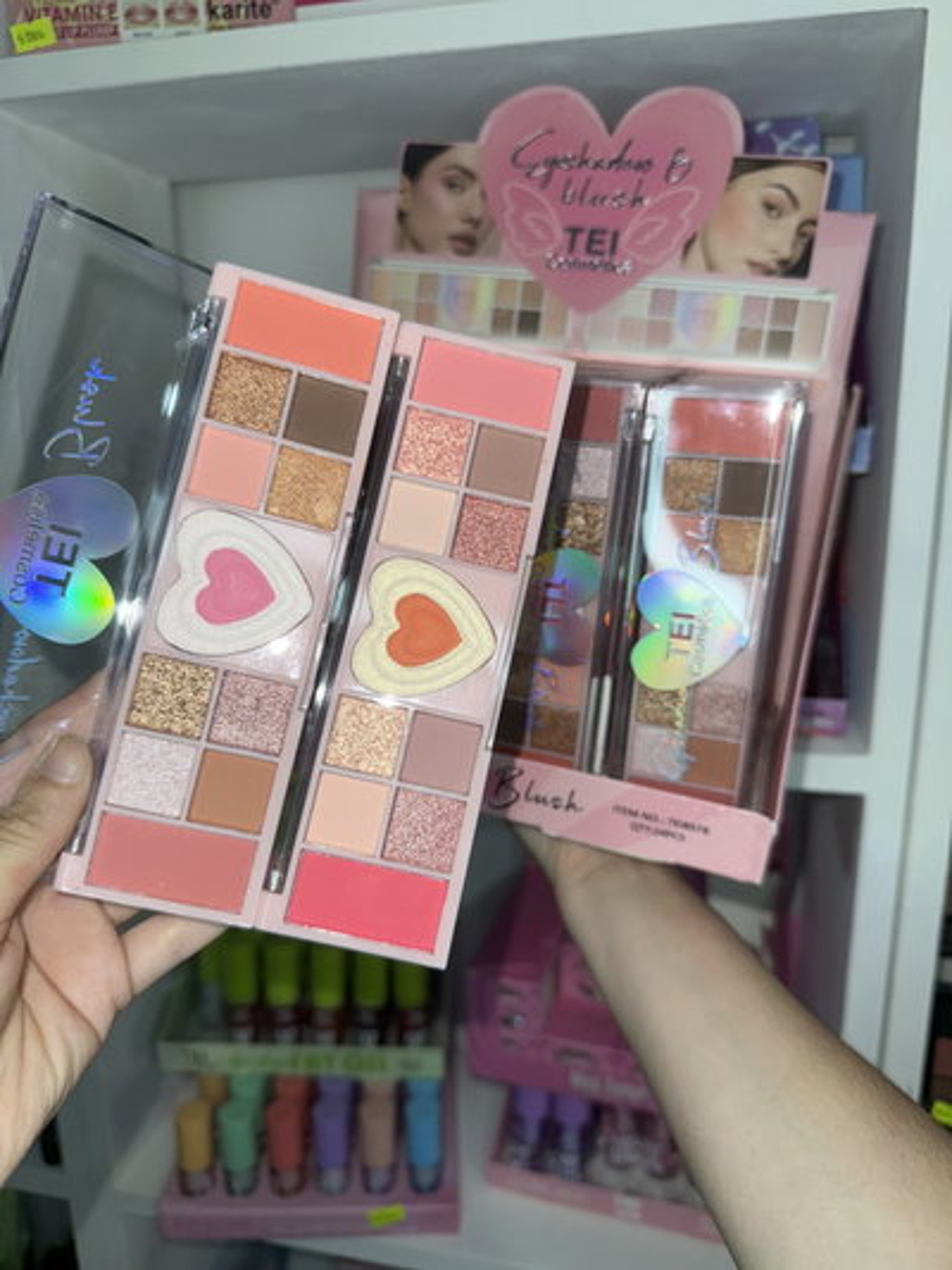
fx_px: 880
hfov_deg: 56.8
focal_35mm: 24
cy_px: 635
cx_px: 476
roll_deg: +0.1
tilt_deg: -12.8
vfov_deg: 71.6
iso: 50
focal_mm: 6.76
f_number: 1.78
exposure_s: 1/80
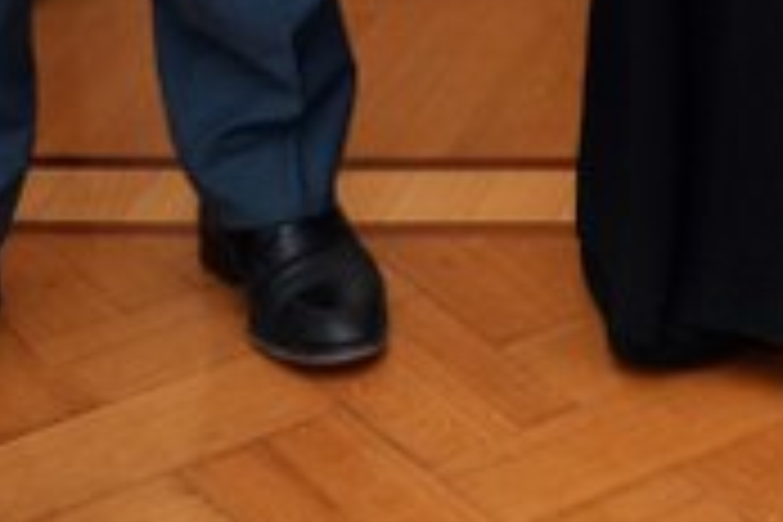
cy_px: -983
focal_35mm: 171
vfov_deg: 7.2
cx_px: 1710
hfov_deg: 10.7
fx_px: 3719
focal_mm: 29
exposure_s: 1/200
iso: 2000
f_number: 5
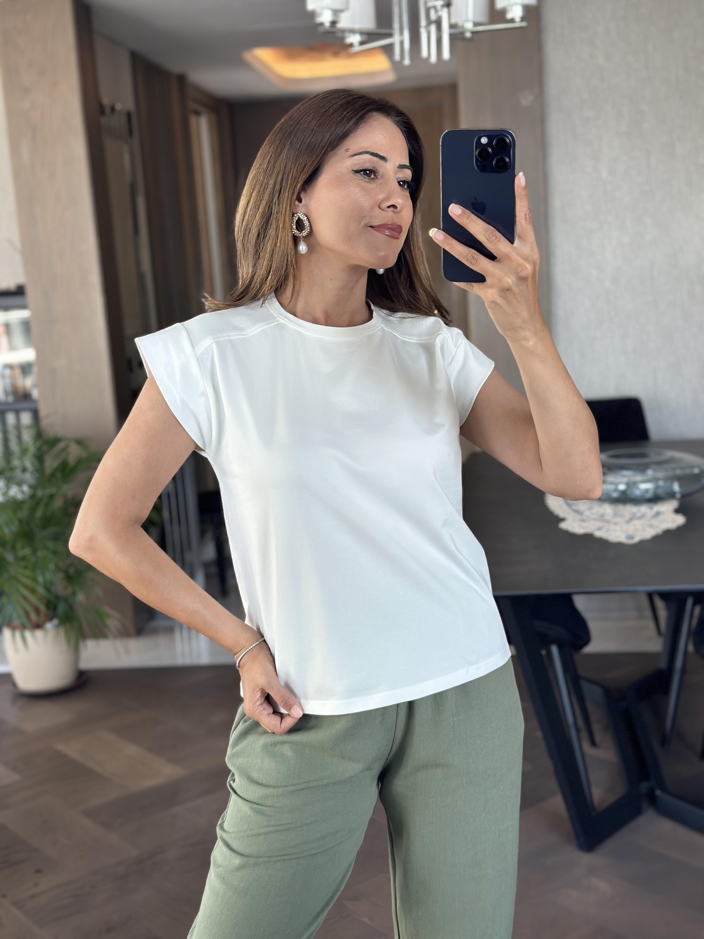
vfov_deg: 39.7
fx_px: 1302
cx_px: 352
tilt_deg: -16.6
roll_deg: +4.9
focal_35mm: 48
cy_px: 470
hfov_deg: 30.3
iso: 125
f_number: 1.78
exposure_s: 1/100
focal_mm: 6.86
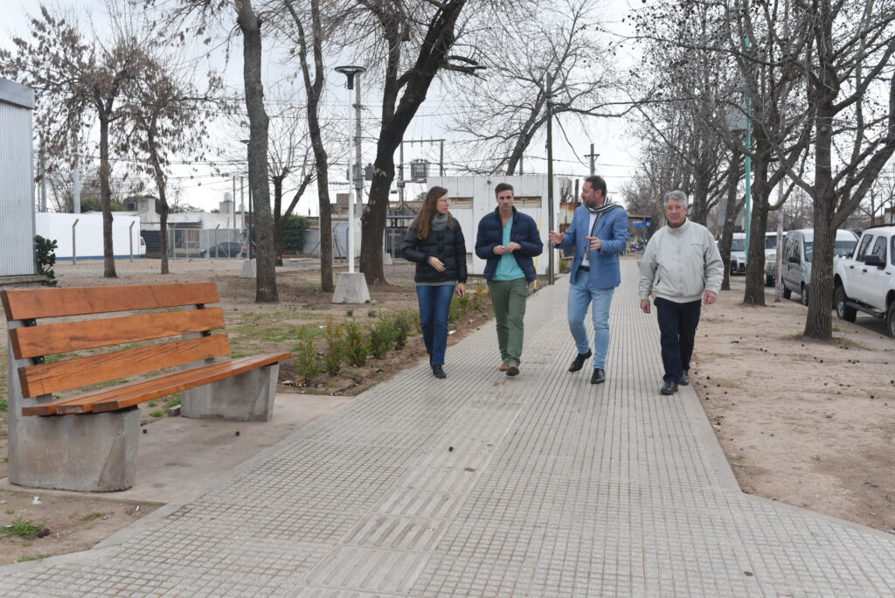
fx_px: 871
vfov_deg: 37.9
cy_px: 299
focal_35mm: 35
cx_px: 448
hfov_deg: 54.4
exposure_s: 1/200
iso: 200
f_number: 5.6
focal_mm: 35
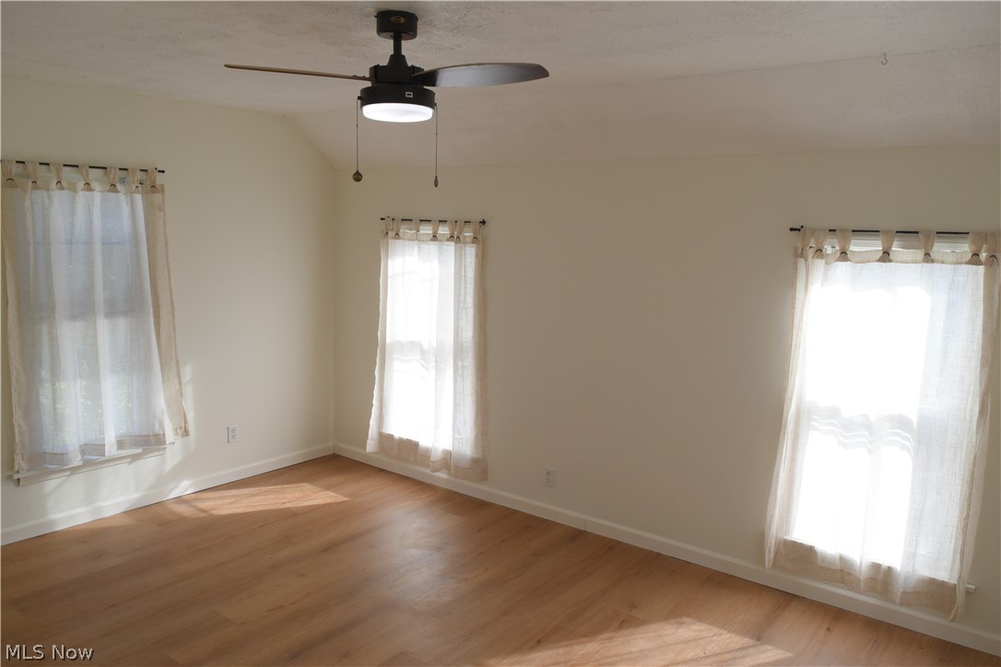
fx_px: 751
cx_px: 500
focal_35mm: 27
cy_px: 334
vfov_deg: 47.9
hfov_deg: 67.4
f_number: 7.1
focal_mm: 18
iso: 400
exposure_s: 1/200
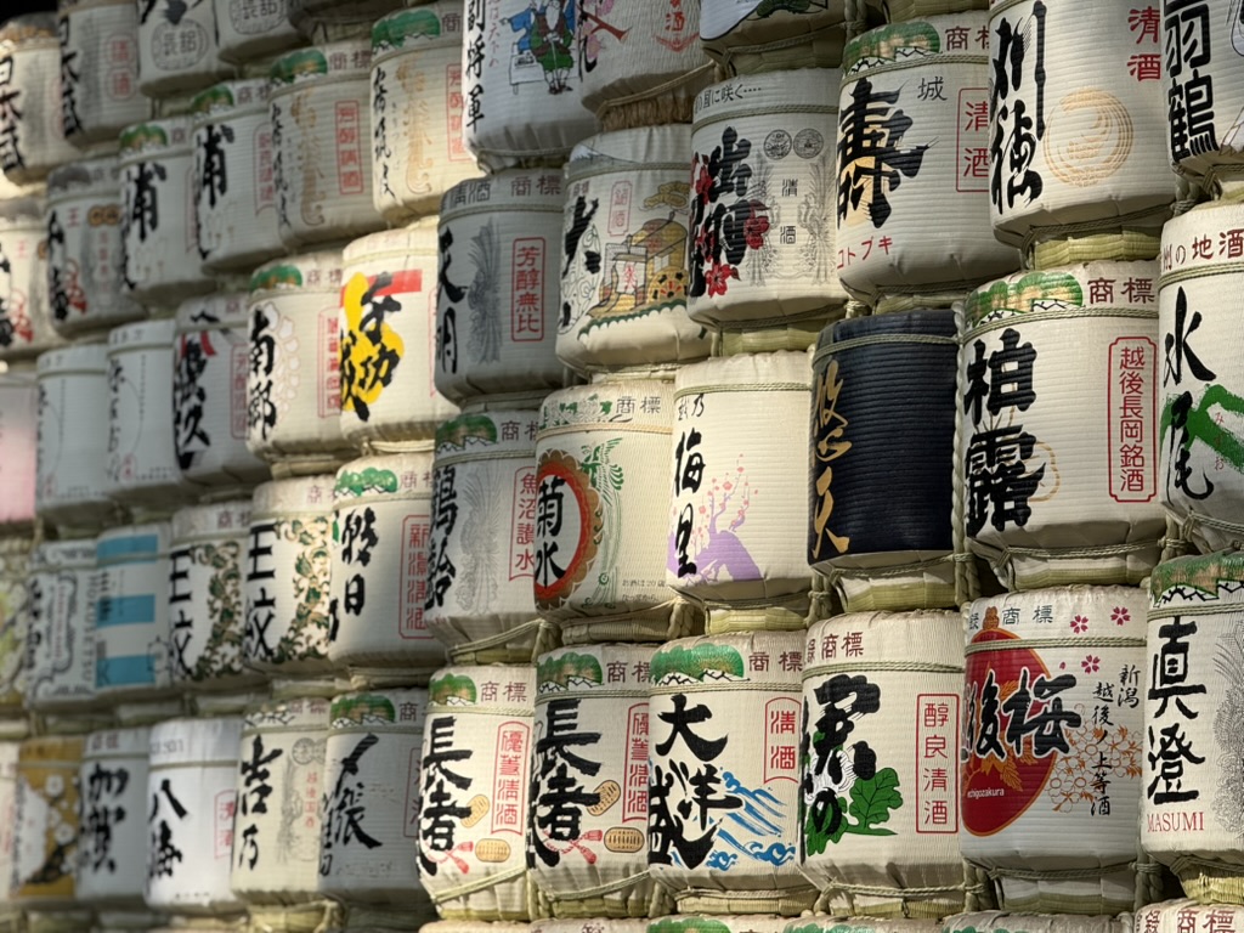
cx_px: 622
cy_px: 466
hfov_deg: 16.4
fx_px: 4312
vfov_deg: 12.3
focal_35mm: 120
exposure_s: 1/802
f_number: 2.8
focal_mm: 15.66
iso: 50
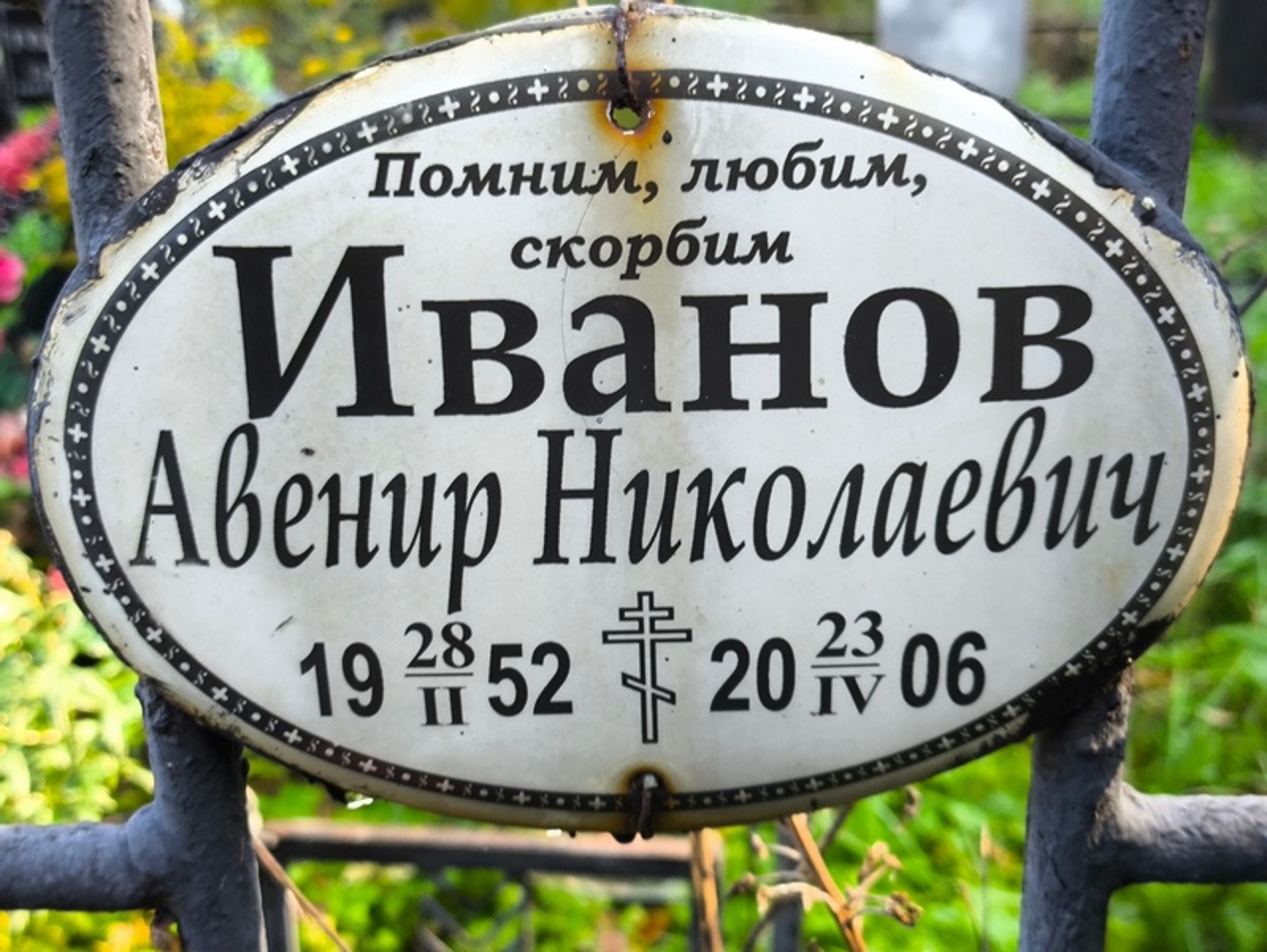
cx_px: 634
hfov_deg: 38.2
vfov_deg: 29.1
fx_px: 1831
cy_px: 476
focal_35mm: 50
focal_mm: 4.71
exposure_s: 1/60
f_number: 1.7
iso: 80
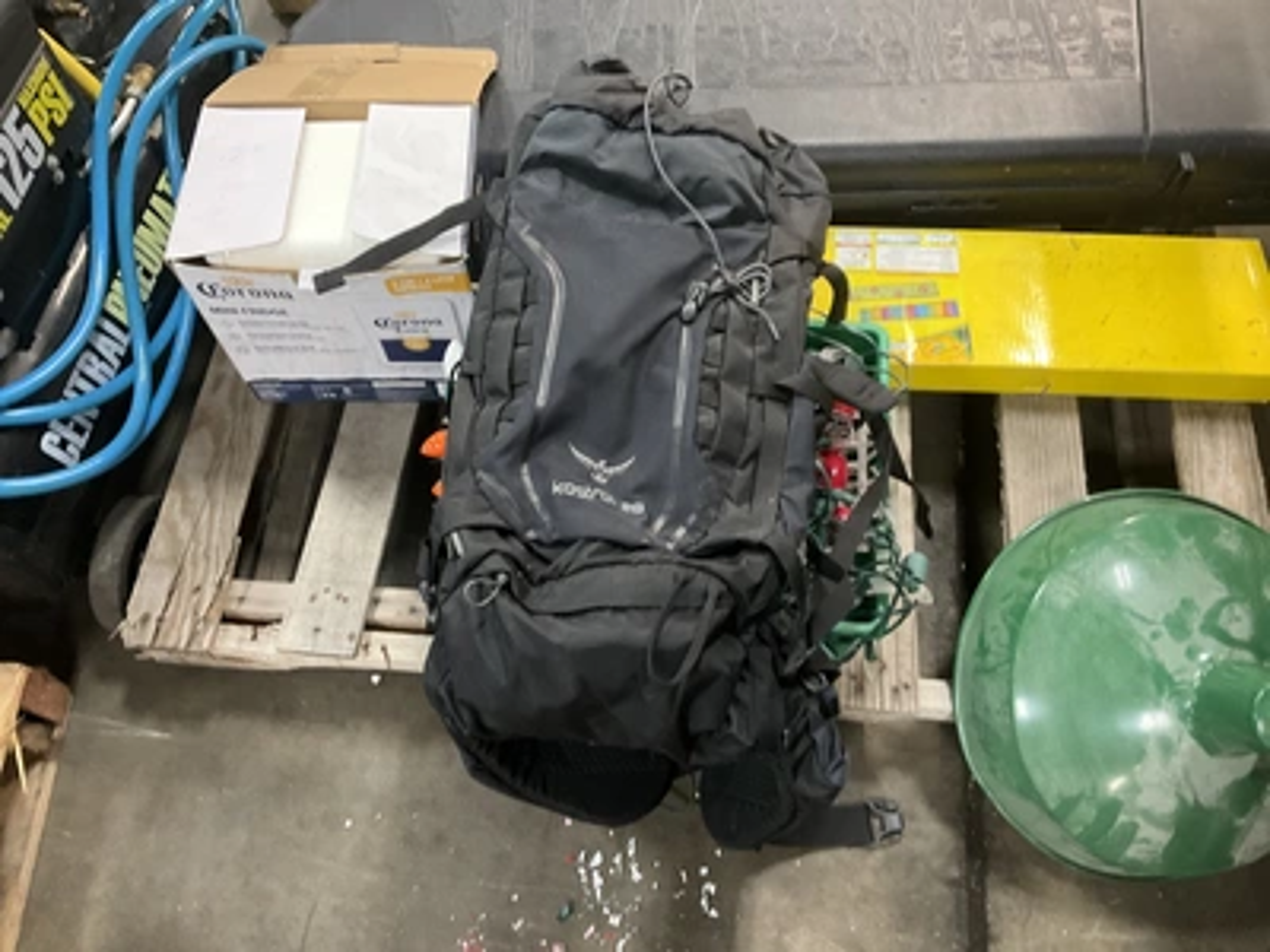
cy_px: 476
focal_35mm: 29
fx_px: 1064
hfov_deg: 61.7
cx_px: 635
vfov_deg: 48.2
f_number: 1.8
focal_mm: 3
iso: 250
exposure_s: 1/30
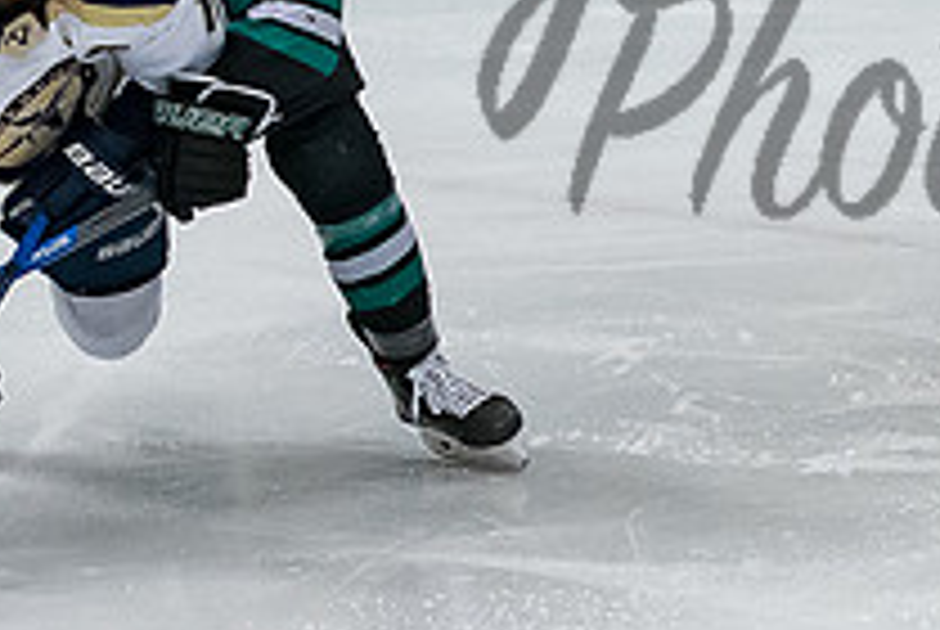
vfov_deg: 3.2
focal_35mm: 434
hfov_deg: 4.7
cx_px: 1126
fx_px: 11348
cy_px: 238
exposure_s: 1/800
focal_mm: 70
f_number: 3.5
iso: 2500
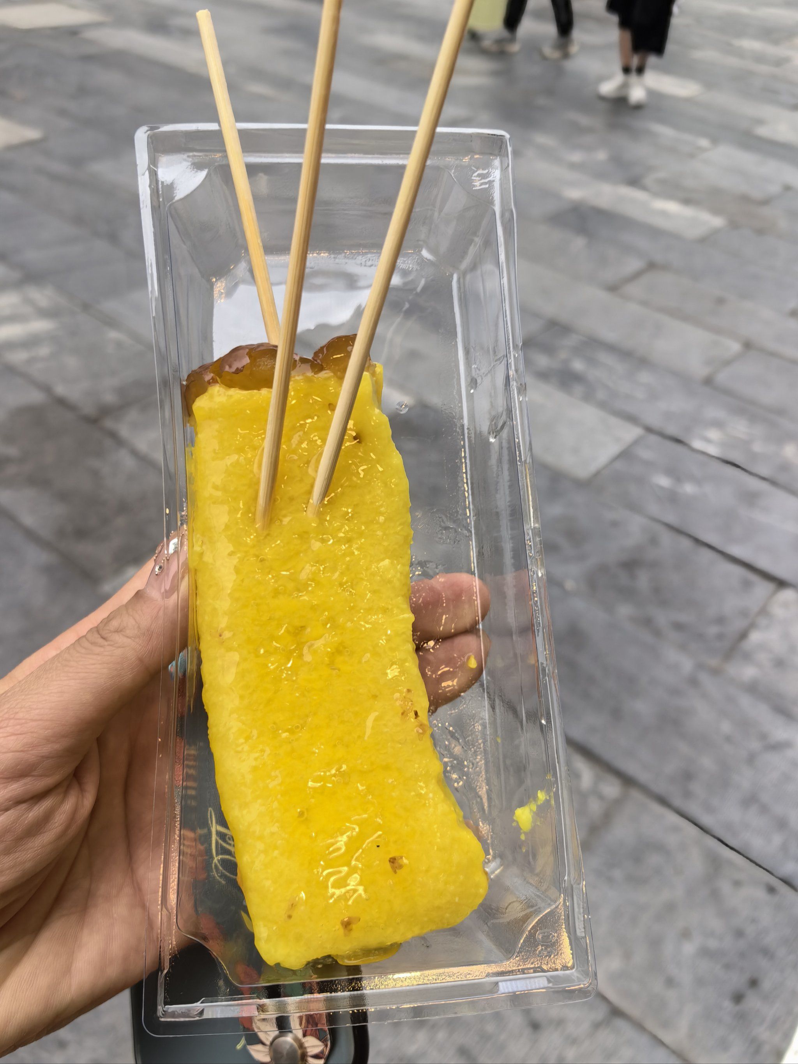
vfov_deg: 65.3
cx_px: 399
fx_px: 830
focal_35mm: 27
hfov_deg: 51.4
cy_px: 532
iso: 50
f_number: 2
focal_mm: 5.75
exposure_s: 1/244
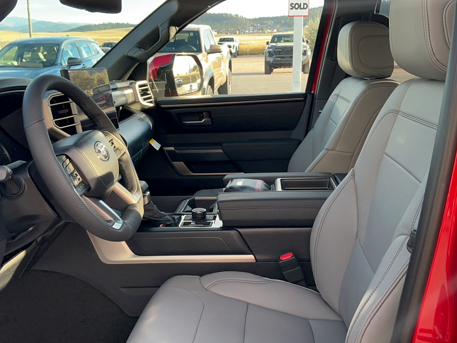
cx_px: 228
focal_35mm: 31
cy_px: 177
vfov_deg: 45.4
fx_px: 409
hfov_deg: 58.4
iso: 40
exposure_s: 1/120
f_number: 1.8
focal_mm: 3
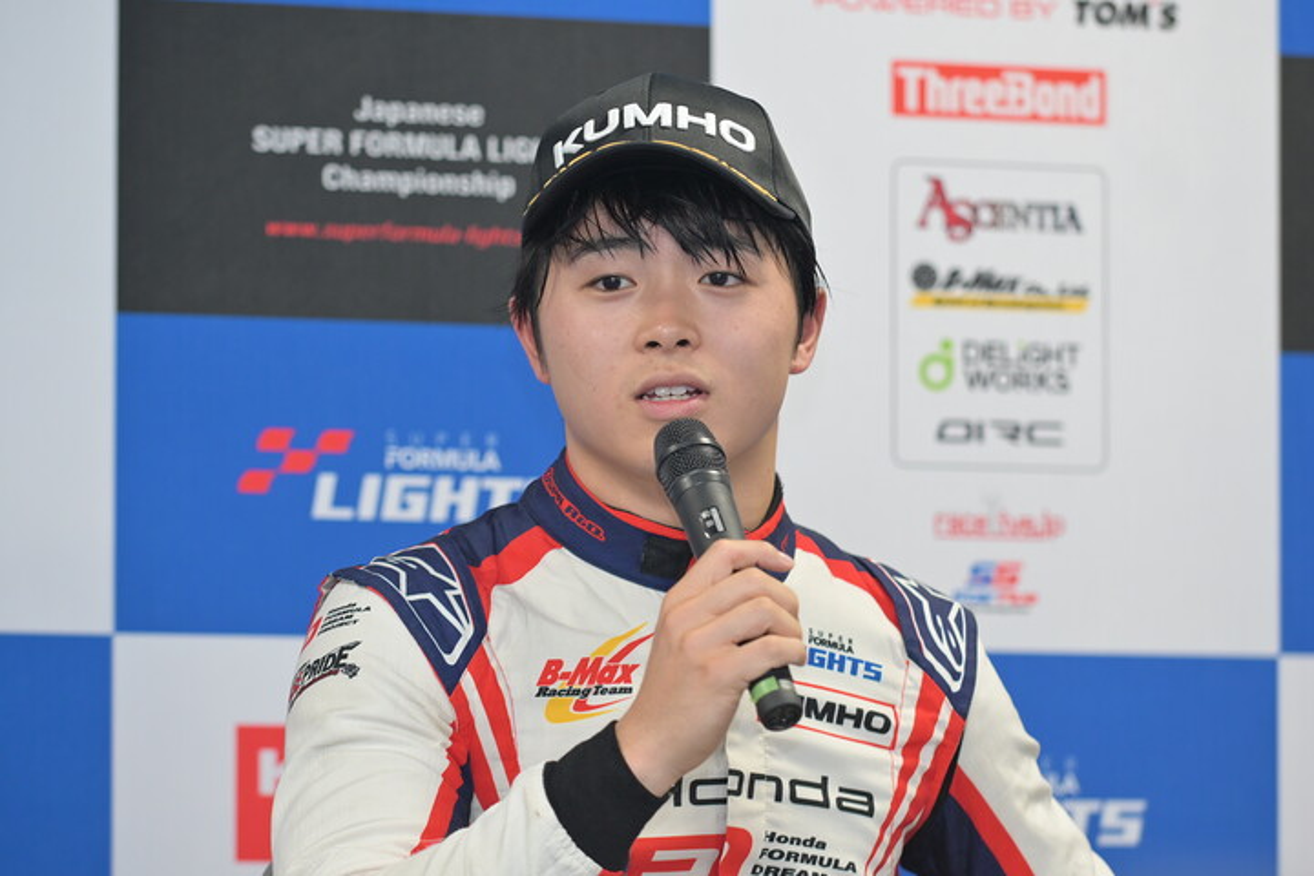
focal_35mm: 195
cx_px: 657
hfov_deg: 10.5
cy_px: 438
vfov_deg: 7.0
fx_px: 7117
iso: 560
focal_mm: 130
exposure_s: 1/200
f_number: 2.8
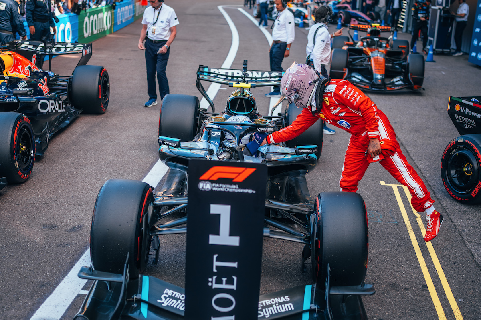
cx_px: 240
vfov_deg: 37.9
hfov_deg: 54.4
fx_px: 468
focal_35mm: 35
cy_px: 160
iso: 100
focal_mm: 35
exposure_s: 1/500
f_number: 1.4
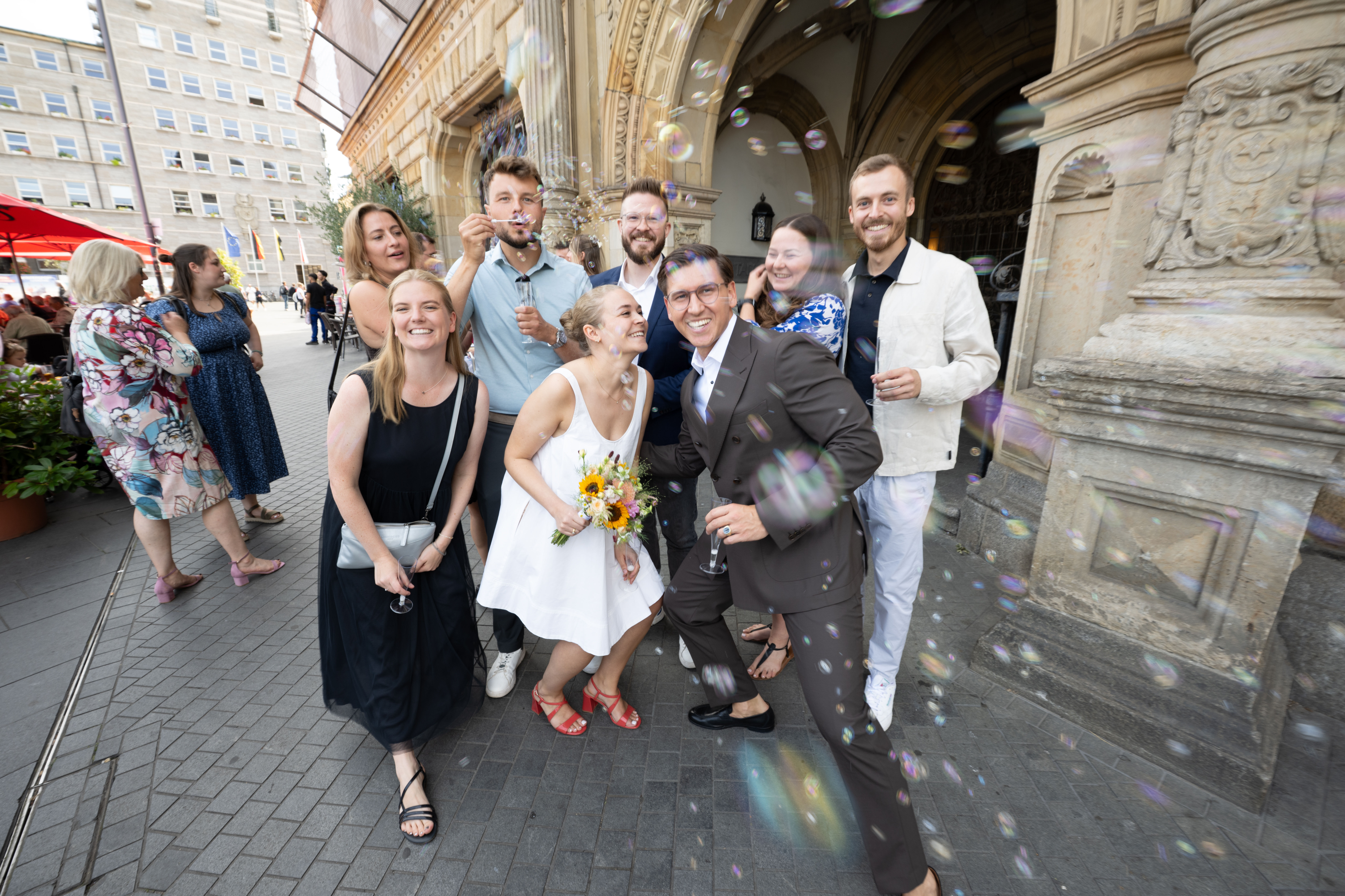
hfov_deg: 104.3
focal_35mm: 14
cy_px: 448
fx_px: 523
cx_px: 672
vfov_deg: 81.2
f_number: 7.1
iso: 125
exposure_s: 1/40
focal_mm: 14
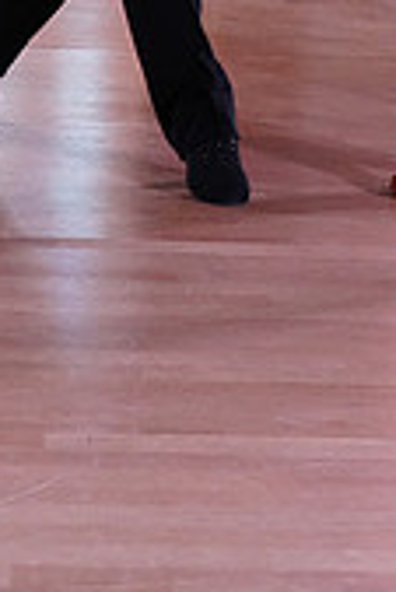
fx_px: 2486
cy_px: -357
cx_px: 356
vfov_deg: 12.7
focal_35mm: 151
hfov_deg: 9.1
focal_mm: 44
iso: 3200
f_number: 5
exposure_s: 1/250
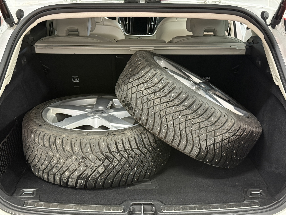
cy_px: 108
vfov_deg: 30.3
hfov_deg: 39.7
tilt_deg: -19.9
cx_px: 143
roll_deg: -0.4
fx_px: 397
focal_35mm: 48
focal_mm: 6.76
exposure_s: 1/40
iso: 320
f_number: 1.78
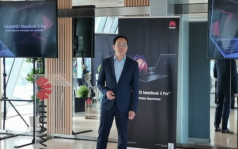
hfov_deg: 23.0
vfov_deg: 14.5
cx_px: 119
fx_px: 584
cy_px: 89
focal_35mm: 90
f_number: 1.8
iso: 64
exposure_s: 1/100
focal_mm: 4.75
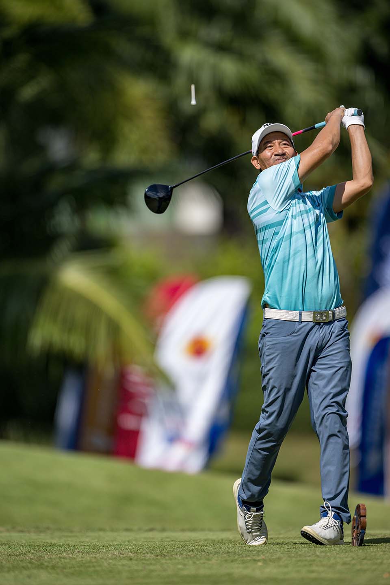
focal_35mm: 400
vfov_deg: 5.2
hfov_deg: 3.4
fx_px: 6499
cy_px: 292
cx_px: 195
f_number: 2.8
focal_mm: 400
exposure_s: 1/6400
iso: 90
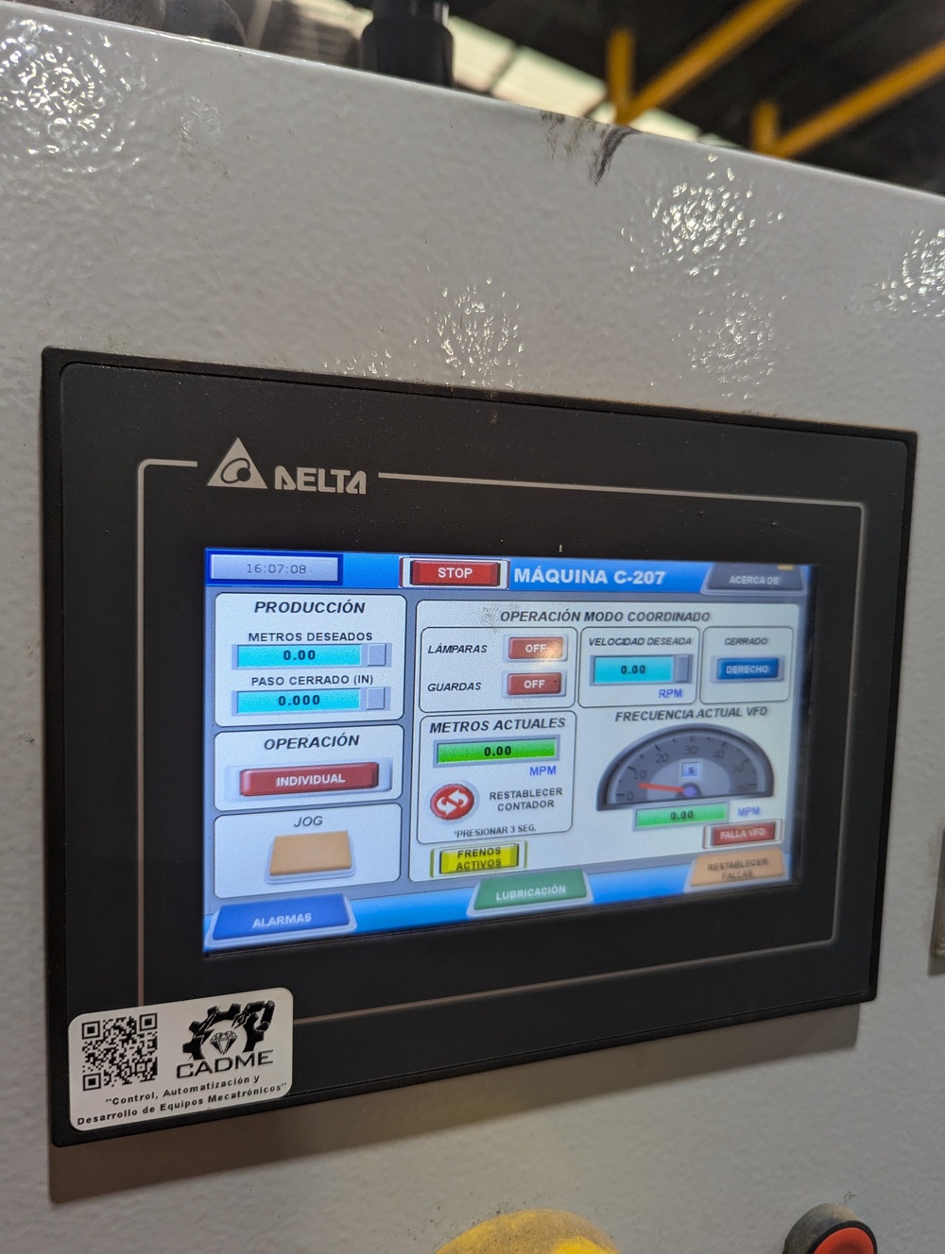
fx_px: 871
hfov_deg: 56.9
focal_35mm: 24
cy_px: 627
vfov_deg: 71.5
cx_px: 472
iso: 145
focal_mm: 6.81
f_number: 1.85
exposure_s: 1/120
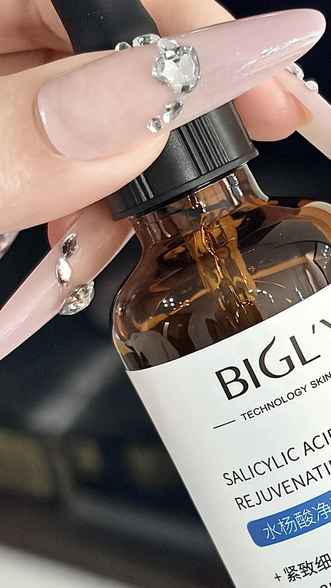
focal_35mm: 95
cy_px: 379
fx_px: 1482
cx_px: 319
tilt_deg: -32.6
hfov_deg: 12.6
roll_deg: +9.6
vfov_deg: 22.4
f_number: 1.6
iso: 200
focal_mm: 5.96
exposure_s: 1/40
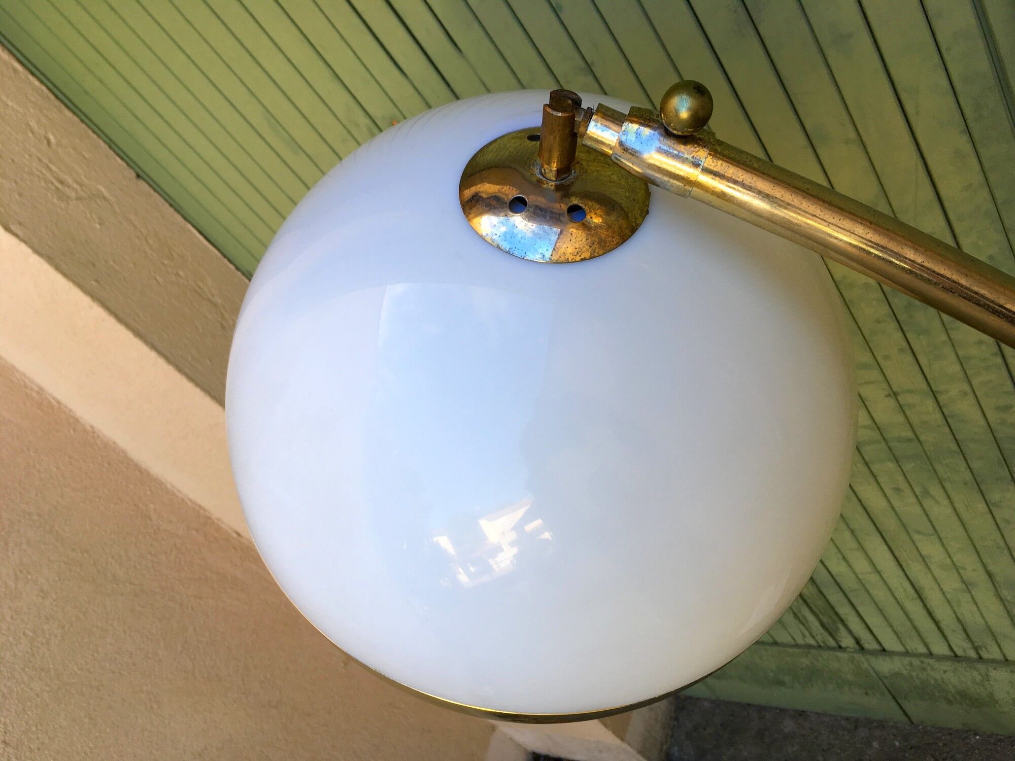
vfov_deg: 48.2
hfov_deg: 61.7
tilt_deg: -32.6
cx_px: 508
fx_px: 850
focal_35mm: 29
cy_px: 380
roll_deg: +41.0
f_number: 2.2
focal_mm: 4.15
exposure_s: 1/170
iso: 25
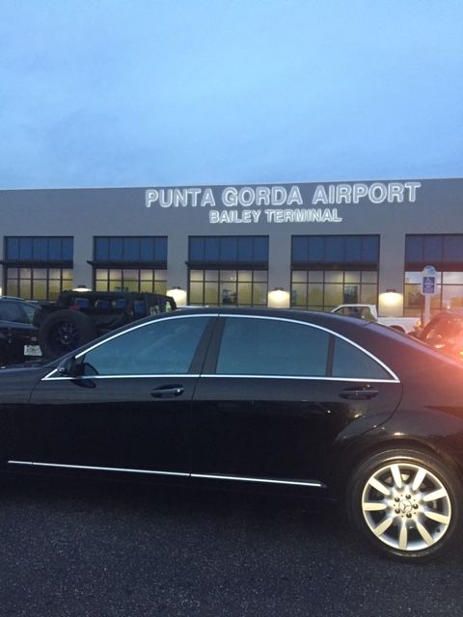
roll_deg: -1.7
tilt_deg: +0.8
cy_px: 308
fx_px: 517
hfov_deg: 48.2
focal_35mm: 29
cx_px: 232
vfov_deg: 61.7
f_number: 2.2
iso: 250
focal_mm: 4.15
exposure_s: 1/30
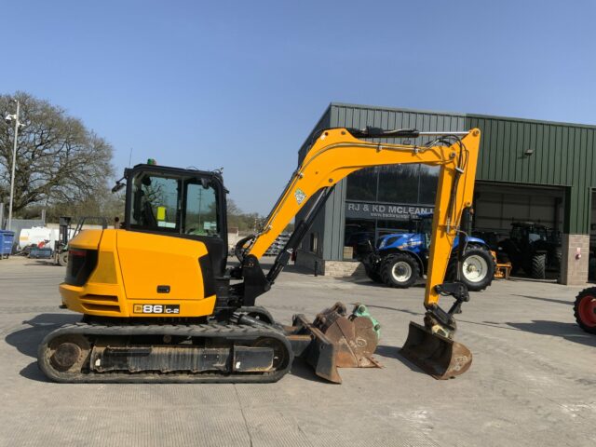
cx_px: 298
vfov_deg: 48.2
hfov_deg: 61.7
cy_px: 224
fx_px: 499
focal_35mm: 29
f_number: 1.8
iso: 16
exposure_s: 1/2058
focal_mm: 3
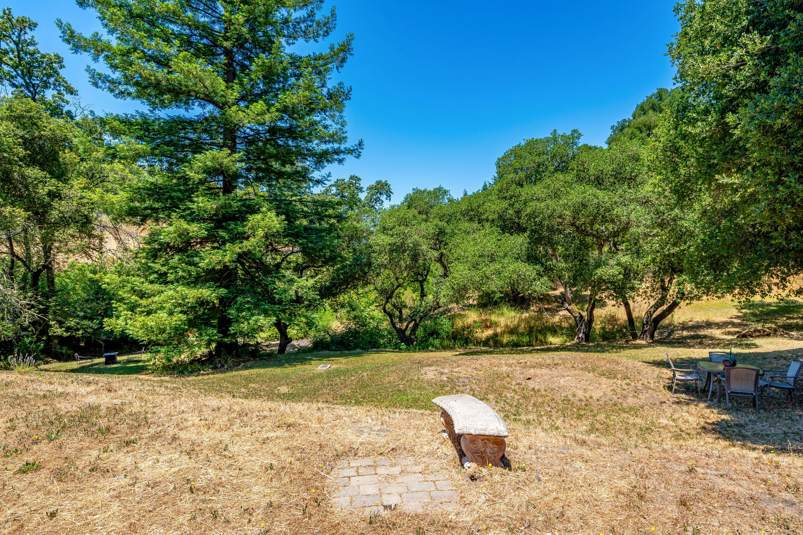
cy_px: 268
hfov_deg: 86.9
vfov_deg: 64.6
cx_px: 402
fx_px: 424
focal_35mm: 19
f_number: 11
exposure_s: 1/320
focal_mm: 19
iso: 400
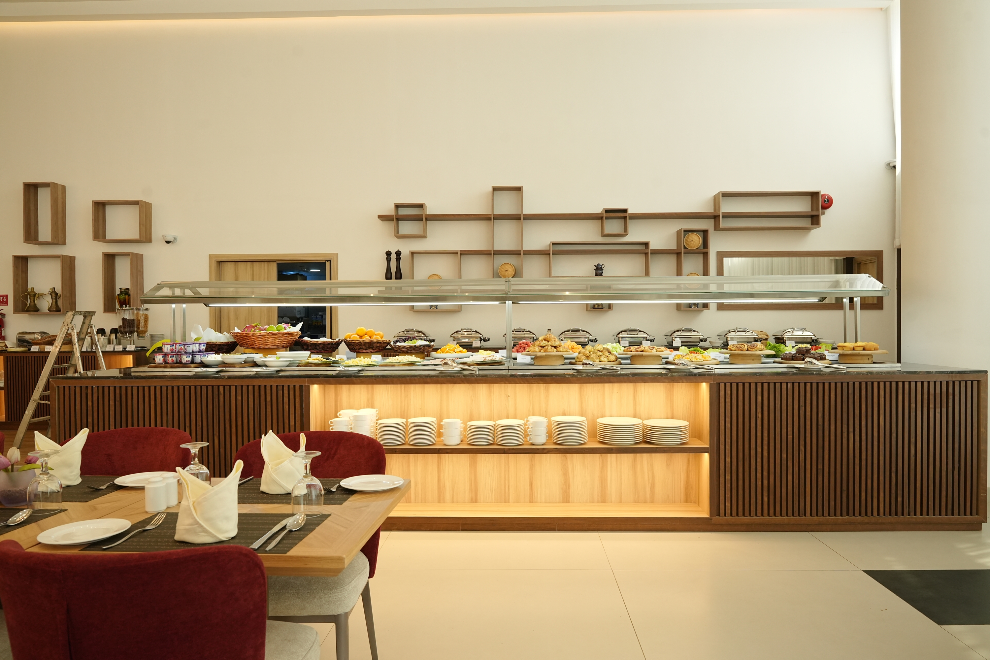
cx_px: 495
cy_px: 330
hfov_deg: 73.7
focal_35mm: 24
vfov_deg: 53.1
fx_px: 660
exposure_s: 1/125
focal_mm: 24
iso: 1600
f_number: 7.1
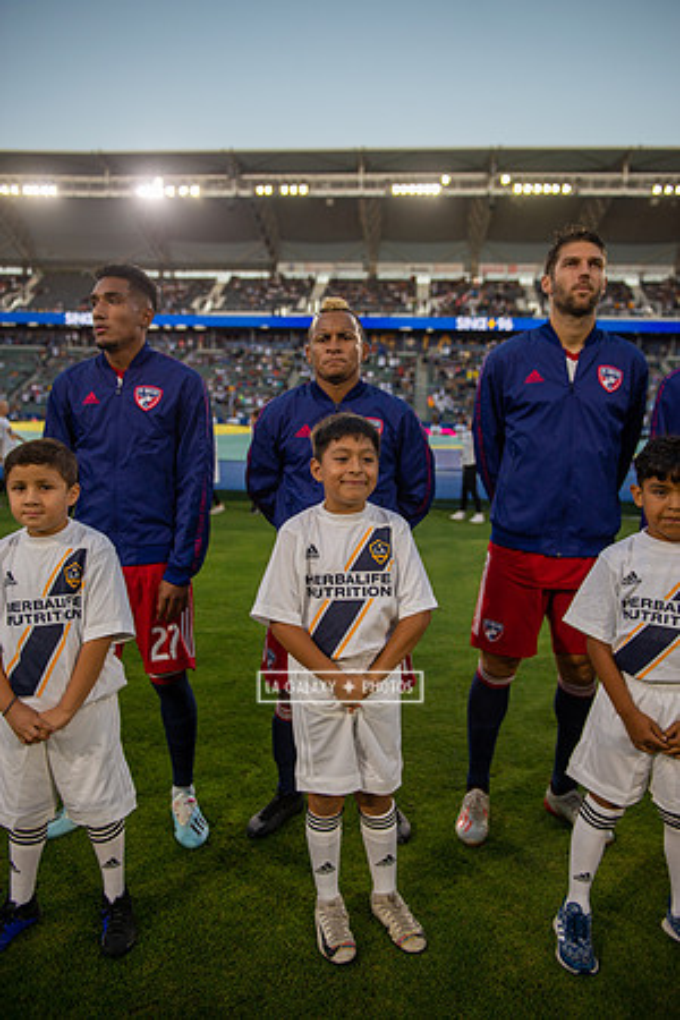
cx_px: 340
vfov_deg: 65.5
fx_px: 793
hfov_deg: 46.4
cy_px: 510
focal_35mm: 28
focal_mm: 28
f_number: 2.8
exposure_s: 1/640
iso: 280
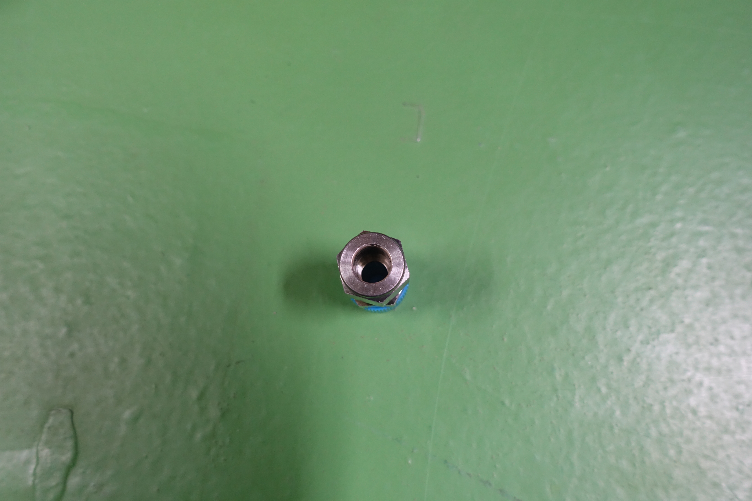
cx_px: 376
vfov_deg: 45.0
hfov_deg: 63.7
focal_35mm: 29
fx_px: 606
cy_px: 250
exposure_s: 1/30
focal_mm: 10.51
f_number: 2.5
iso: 500
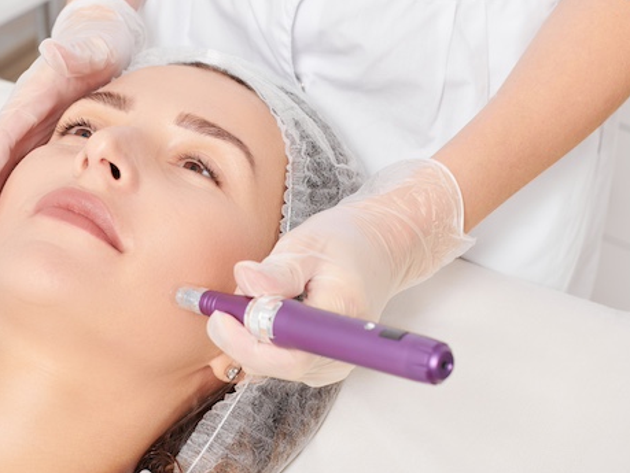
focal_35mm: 72
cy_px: 178
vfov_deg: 20.4
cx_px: 178
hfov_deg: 26.7
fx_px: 1311
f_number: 6.3
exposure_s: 1/160
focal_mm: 50
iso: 250
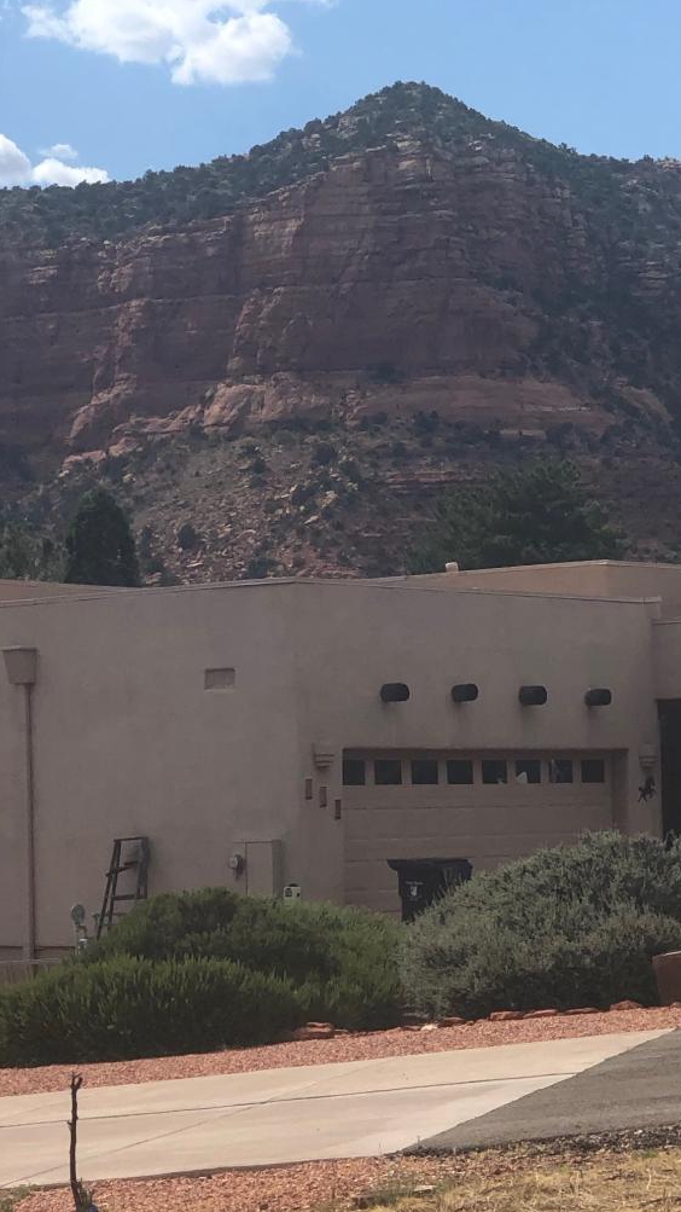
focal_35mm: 113
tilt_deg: -0.3
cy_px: 800
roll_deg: +1.3
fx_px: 3628
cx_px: 714
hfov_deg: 10.6
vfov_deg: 18.9
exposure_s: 1/1919
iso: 16
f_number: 2.4
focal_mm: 6
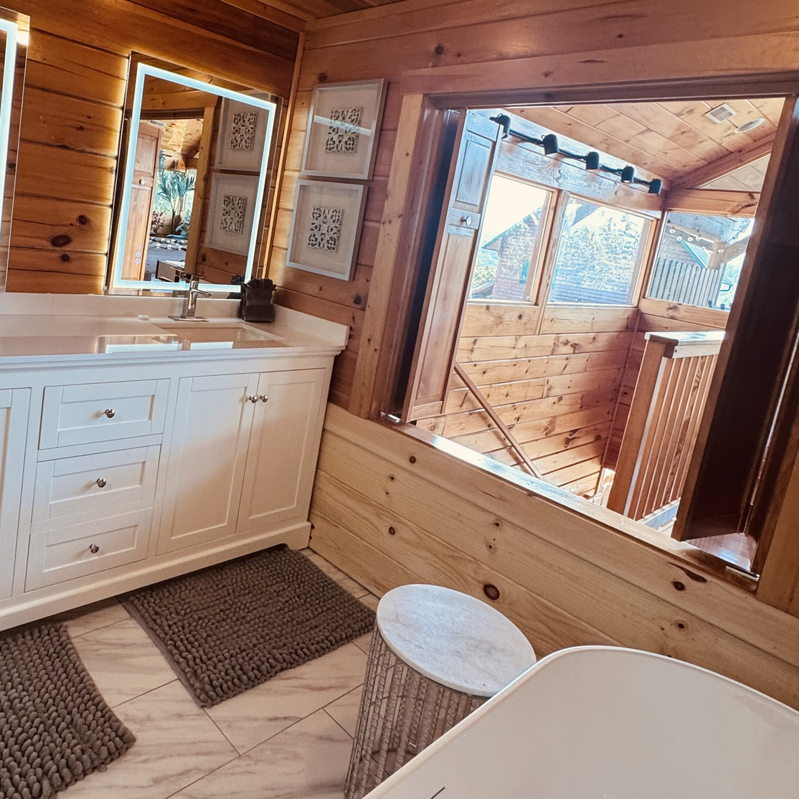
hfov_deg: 63.0
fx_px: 627
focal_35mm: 24
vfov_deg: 64.2
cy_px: 308
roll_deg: -8.3
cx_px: 253
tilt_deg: -9.2
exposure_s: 1/120
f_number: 2.2
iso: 250
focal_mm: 2.22
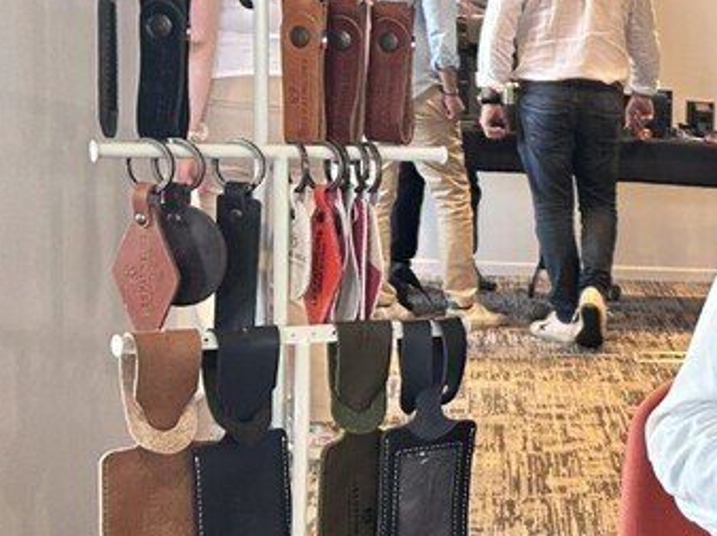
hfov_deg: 20.8
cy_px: 338
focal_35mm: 81
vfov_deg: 18.2
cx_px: 1050
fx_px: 1677
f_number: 1.5
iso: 125
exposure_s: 1/82
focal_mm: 5.7
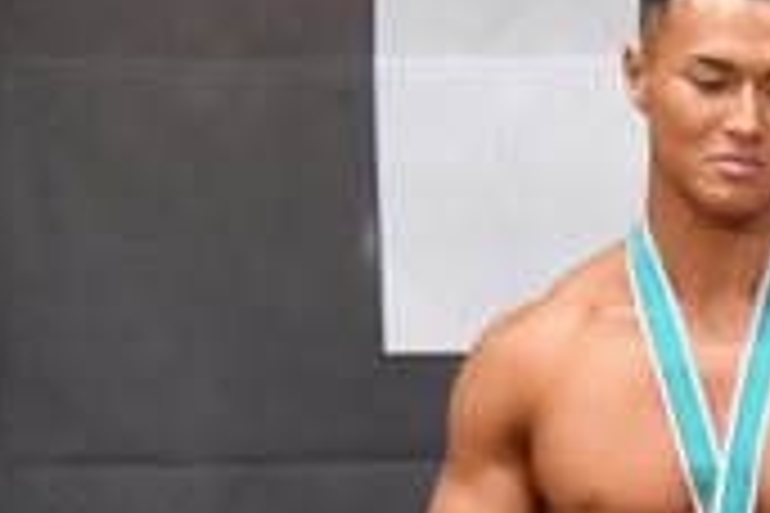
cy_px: 1035
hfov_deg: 2.2
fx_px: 19591
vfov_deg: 1.5
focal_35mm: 916
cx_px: 1578
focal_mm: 135
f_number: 5.6
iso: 6400
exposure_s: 1/400
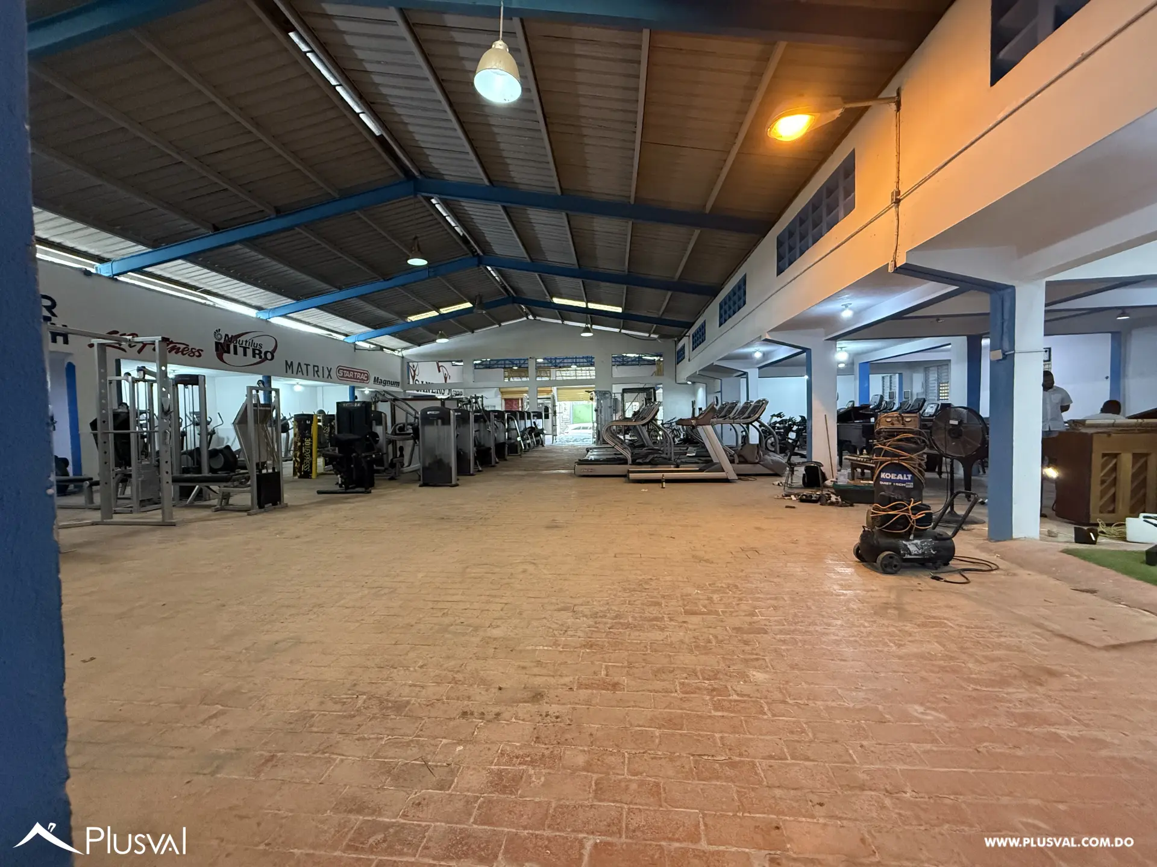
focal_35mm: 14
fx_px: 468
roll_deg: +1.3
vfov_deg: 85.7
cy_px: 434
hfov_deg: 102.1
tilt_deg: -1.6
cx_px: 578
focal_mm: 2.22
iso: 640
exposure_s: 1/120
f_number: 2.2
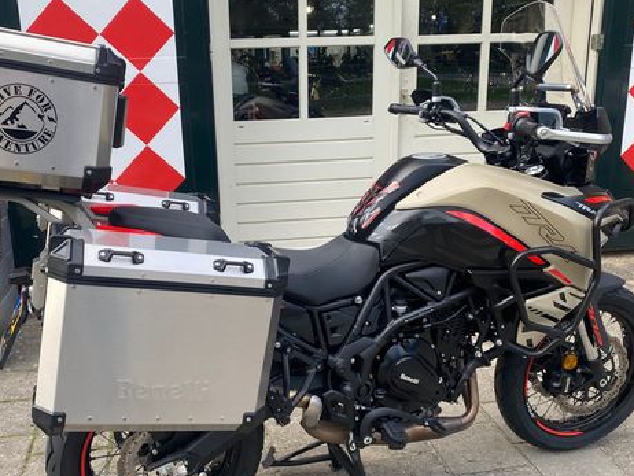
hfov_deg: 51.3
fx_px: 660
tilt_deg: -15.5
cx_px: 287
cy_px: 254
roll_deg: +0.6
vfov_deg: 39.7
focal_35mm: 36
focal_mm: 4.25
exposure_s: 1/252
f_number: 1.8
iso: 32
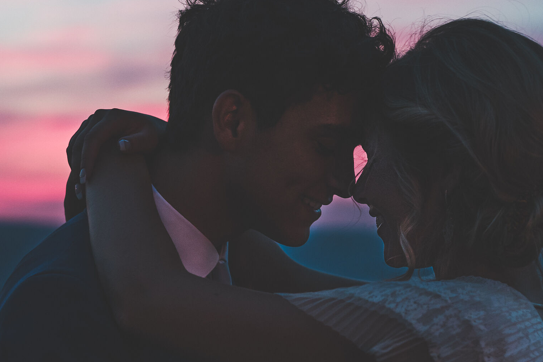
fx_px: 1794
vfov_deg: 11.5
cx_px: 238
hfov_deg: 17.2
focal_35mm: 119
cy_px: 272
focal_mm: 50
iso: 800
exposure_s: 1/80
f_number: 2.5
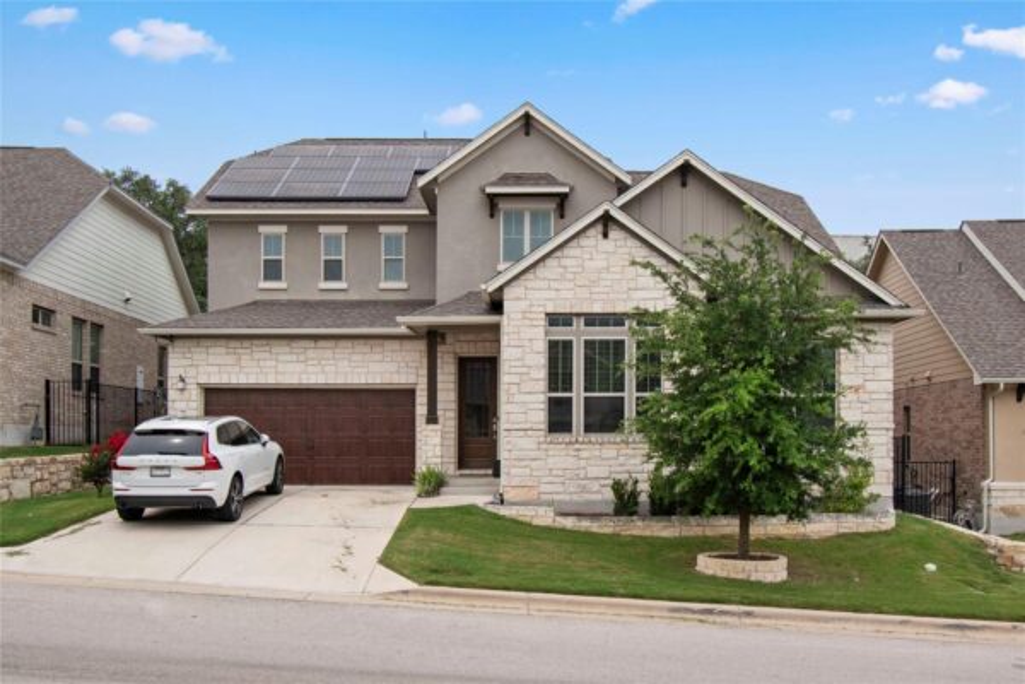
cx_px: 512
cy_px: 342
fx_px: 854
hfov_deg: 61.9
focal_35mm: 30
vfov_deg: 43.6
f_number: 10
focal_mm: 20
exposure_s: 1/400
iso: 200
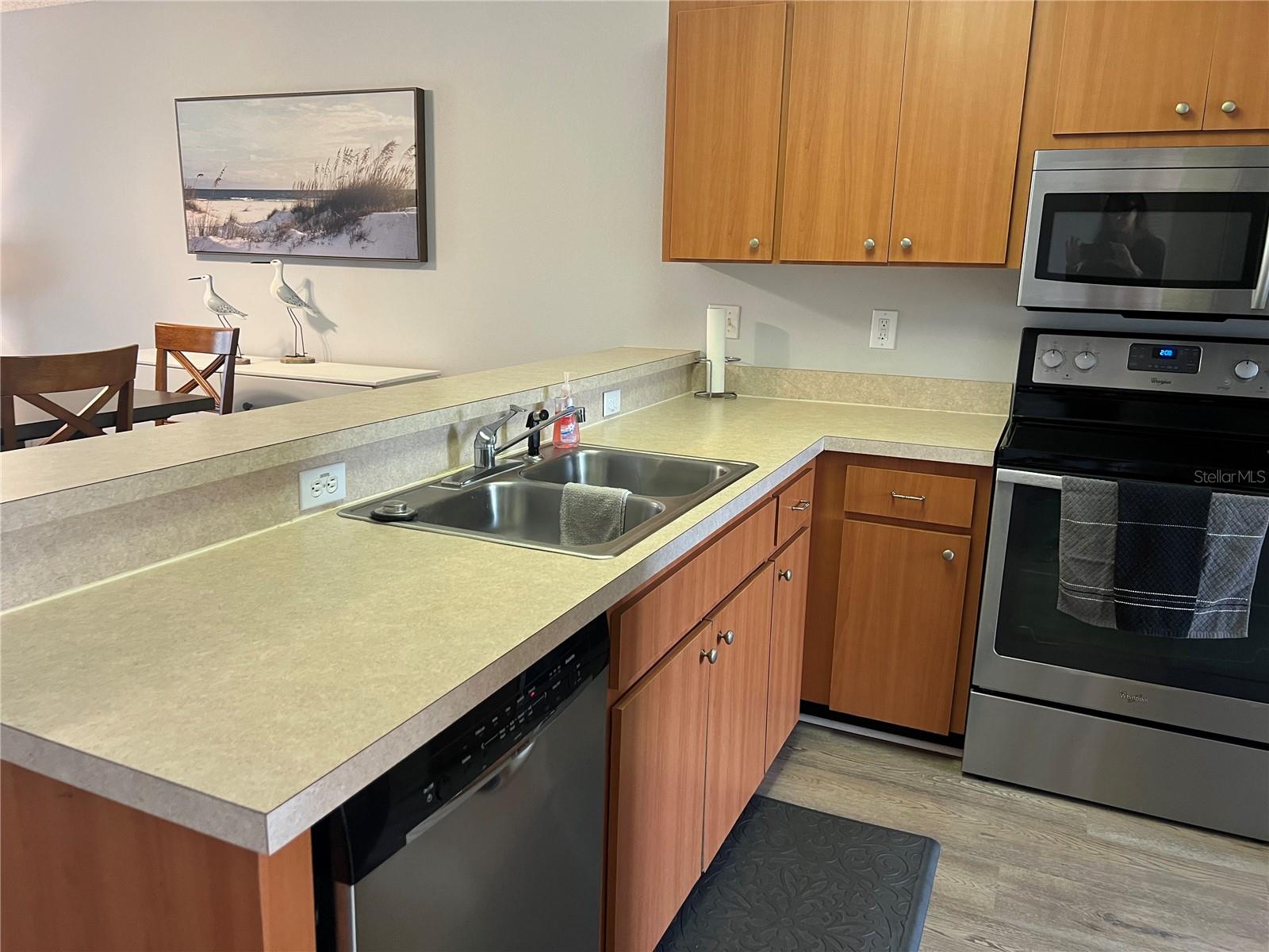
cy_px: 476
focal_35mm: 26
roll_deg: -0.3
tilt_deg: -13.2
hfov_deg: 67.3
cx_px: 634
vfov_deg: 53.1
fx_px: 953
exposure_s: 1/60
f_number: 1.5
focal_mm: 5.7
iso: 160
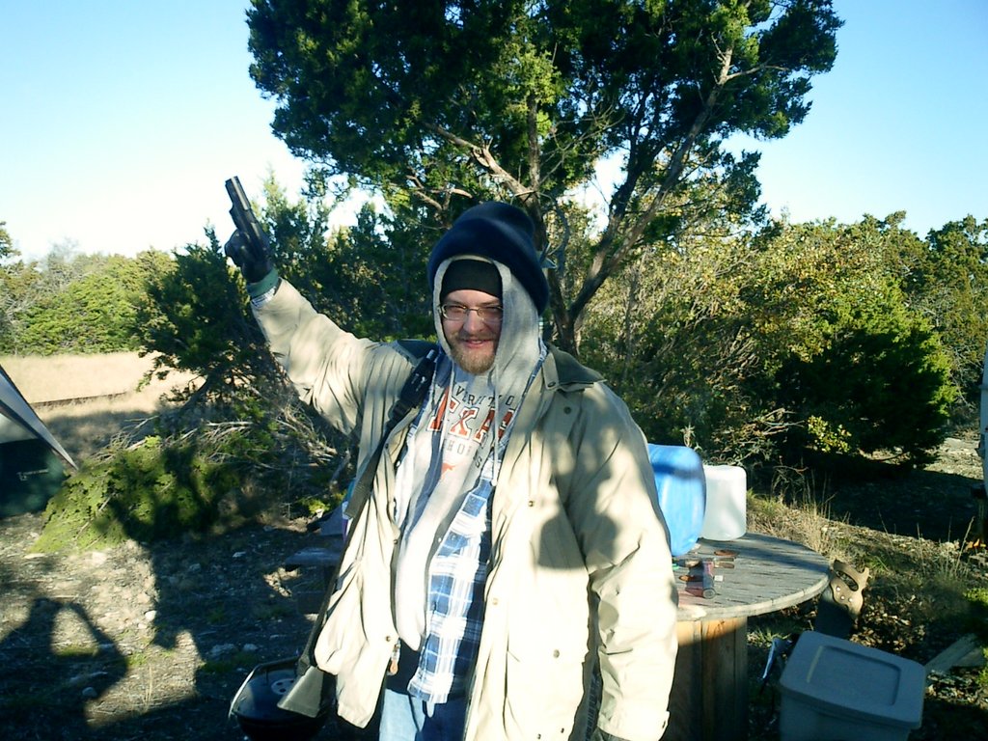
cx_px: 494
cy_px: 370
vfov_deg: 39.7
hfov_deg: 51.4
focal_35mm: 36
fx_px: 1028
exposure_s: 1/500
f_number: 3.2
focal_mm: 7.5
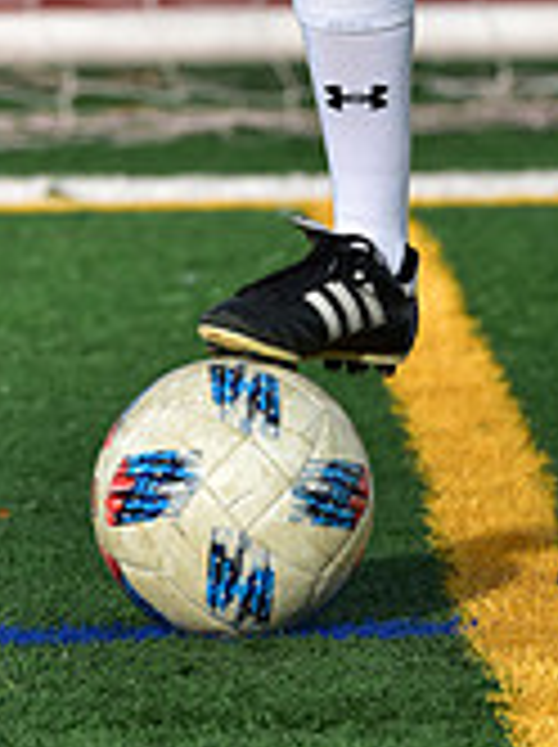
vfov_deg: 3.4
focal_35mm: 589
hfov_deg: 2.5
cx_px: 524
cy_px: -468
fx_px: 12692
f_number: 4.5
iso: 250
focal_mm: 175
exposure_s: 1/200
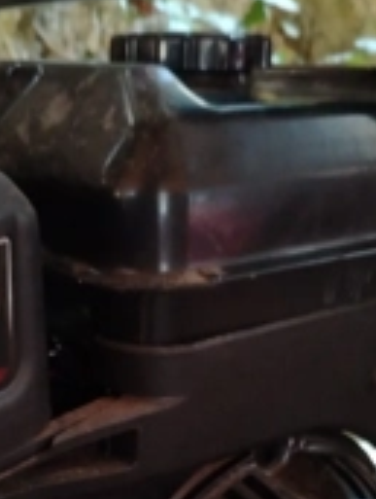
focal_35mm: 56
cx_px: 117
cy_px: 438
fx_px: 808
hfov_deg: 26.0
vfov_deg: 32.7
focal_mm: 5.25
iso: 5372
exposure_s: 1/20
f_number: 1.75
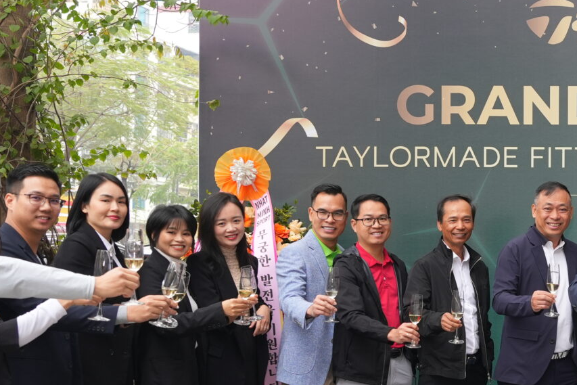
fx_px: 1154
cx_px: 625
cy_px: 304
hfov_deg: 26.1
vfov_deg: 18.8
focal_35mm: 72
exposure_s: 1/160
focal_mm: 24
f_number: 3.5
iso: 320
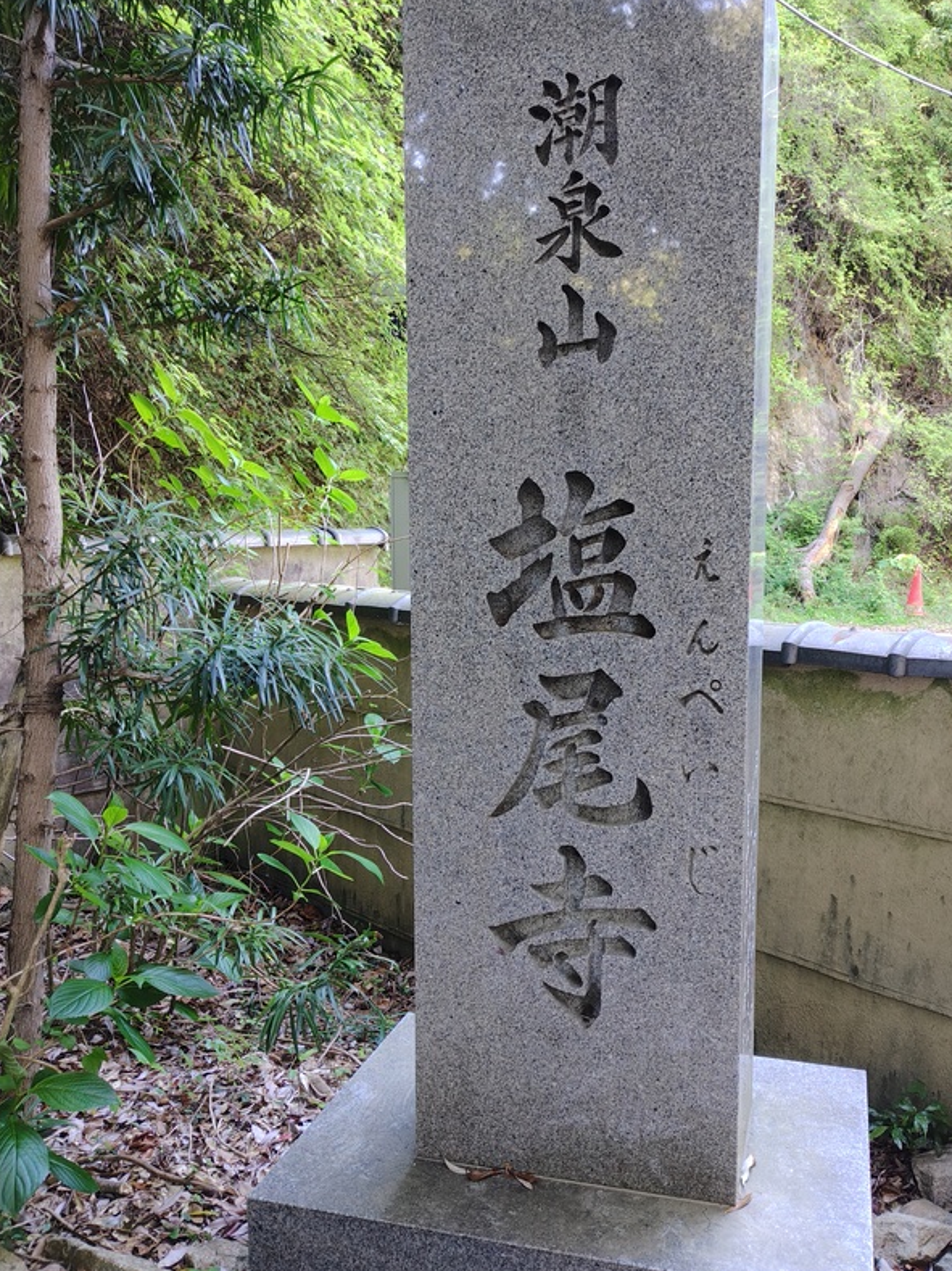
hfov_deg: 49.4
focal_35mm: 28
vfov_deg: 63.5
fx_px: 1028
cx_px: 578
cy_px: 625
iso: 681
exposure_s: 1/120
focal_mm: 5.56
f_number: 1.88
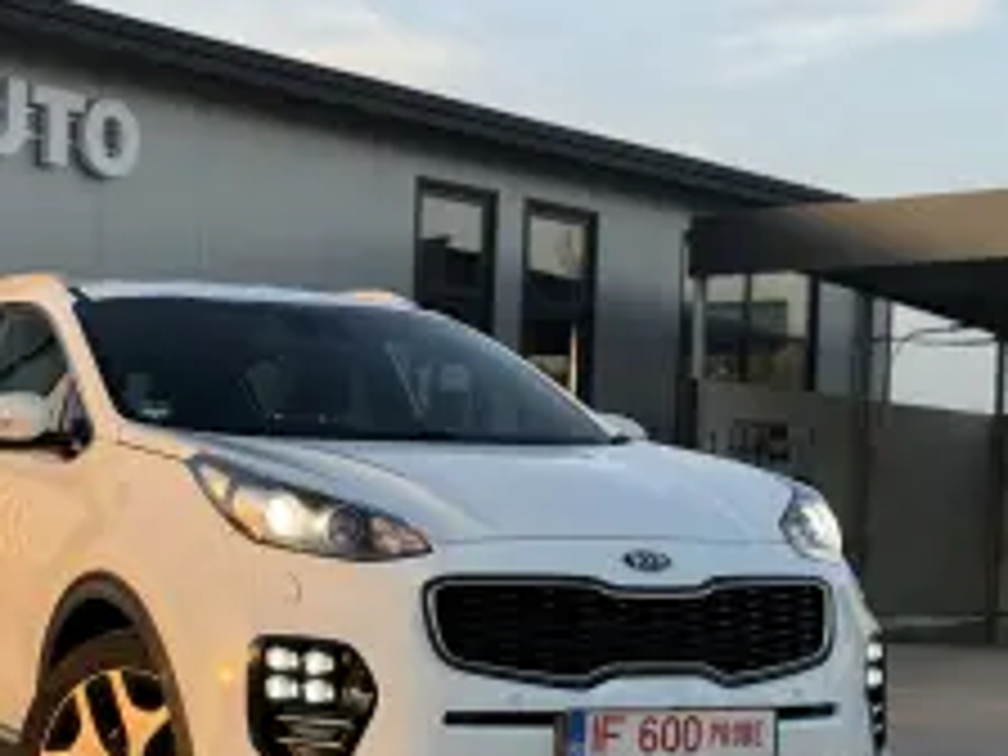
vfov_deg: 19.0
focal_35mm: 77
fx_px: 2242
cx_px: 230
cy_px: 585
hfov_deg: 25.0
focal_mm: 6.76
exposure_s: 1/810
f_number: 1.78
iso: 100
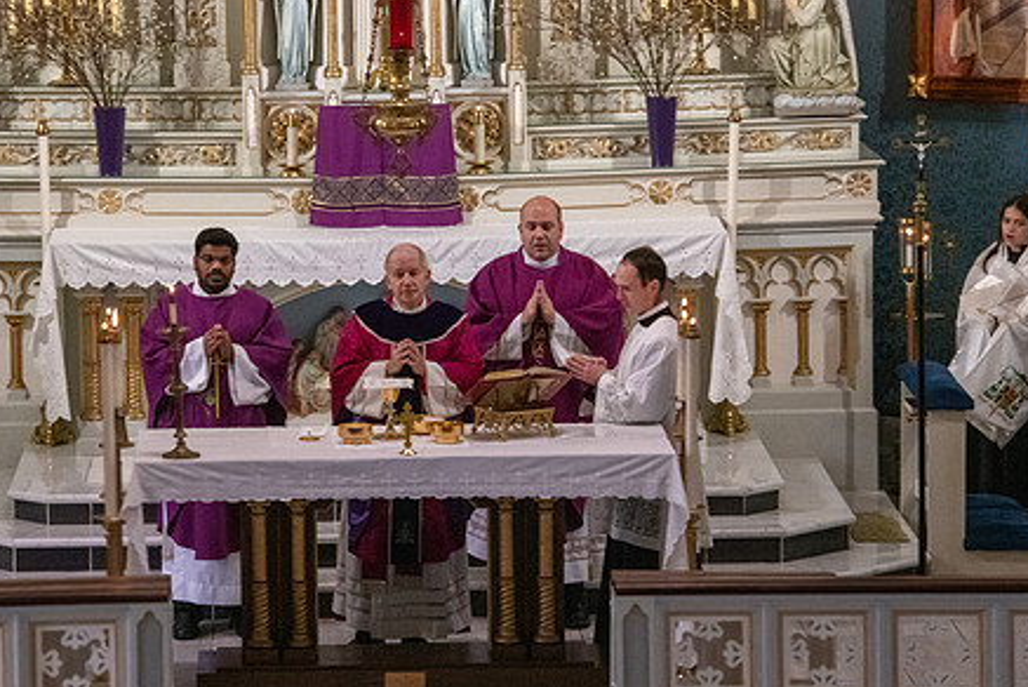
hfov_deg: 11.0
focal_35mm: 186
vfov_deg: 7.4
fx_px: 5315
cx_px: 381
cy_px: 394
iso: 4000
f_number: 14
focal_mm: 135
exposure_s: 1/80
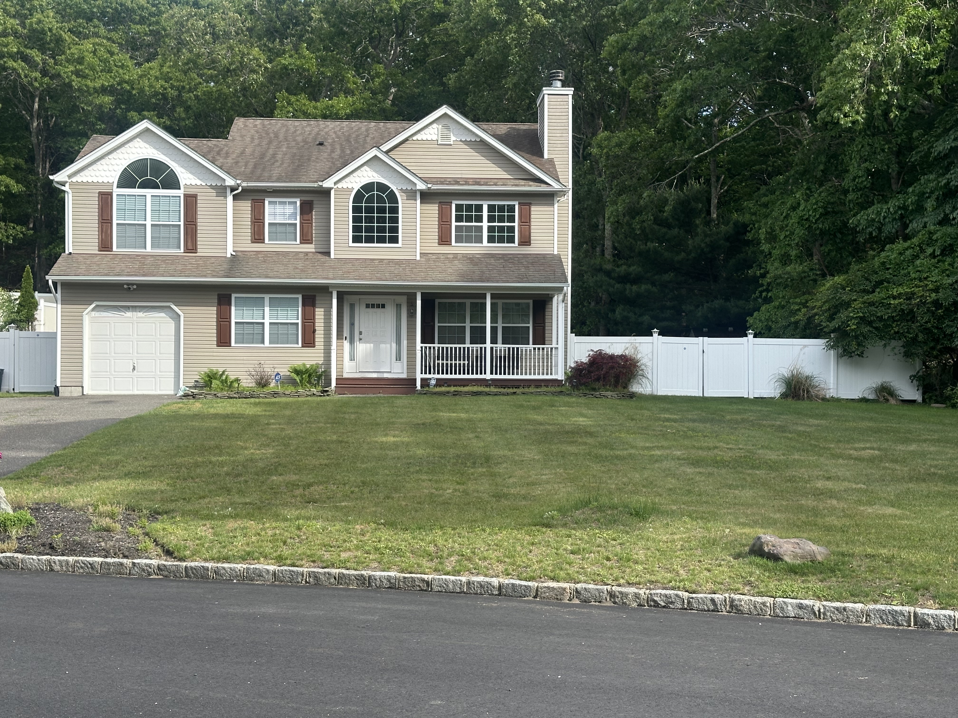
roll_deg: -0.7
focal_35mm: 48
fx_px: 1328
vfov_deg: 30.3
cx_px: 479
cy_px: 359
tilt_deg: -0.9
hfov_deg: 39.7
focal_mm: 6.86
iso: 64
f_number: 1.78
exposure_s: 1/1695
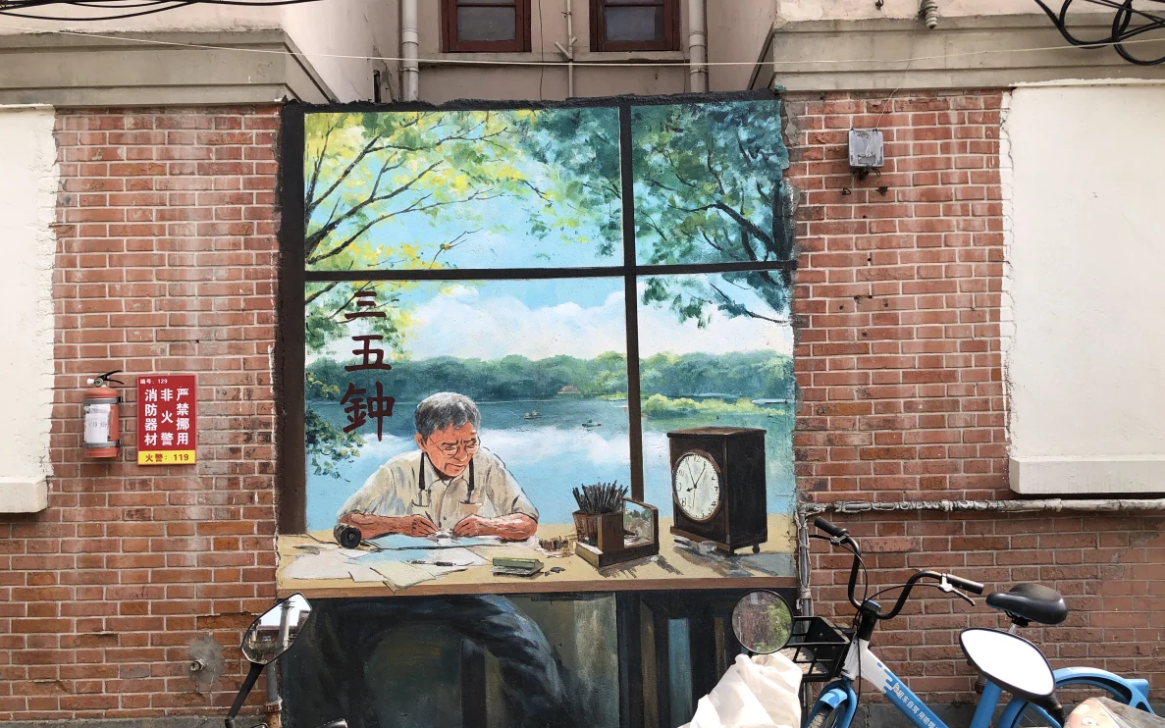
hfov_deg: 62.9
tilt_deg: +2.5
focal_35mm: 30
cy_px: 402
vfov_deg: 41.8
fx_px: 953
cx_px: 585
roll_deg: +1.3
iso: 20
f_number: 1.8
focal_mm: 4
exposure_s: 1/813
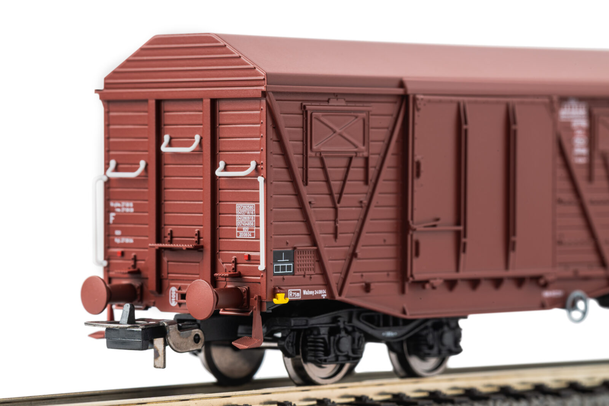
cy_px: 203
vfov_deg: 13.0
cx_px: 304
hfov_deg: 19.5
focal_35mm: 105
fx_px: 1776
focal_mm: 105
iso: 100
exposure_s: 1/5
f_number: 20
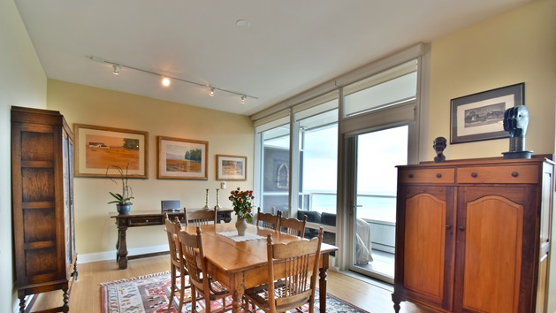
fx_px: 236
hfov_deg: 99.4
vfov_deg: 66.8
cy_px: 177
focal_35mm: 16
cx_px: 282
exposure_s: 1/60
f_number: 8
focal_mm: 10
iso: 400
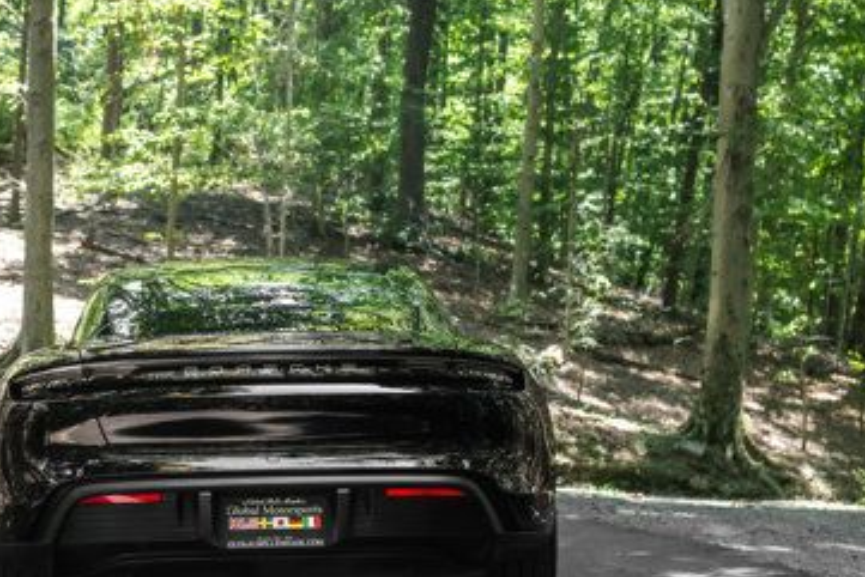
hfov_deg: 25.8
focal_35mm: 78
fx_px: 1875
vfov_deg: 17.4
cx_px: 268
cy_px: 406
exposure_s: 1/800
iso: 640
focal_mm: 44
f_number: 4.5
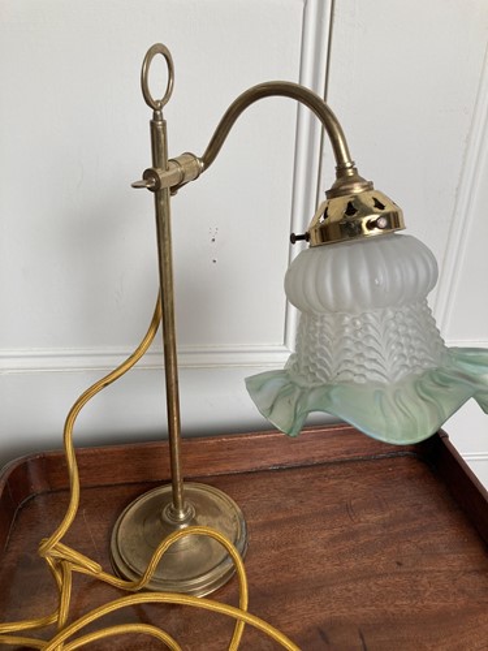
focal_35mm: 28
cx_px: 244
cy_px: 326
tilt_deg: -26.5
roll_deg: -1.3
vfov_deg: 63.4
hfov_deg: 49.7
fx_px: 526
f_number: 1.8
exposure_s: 1/50
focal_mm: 3.99
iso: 50
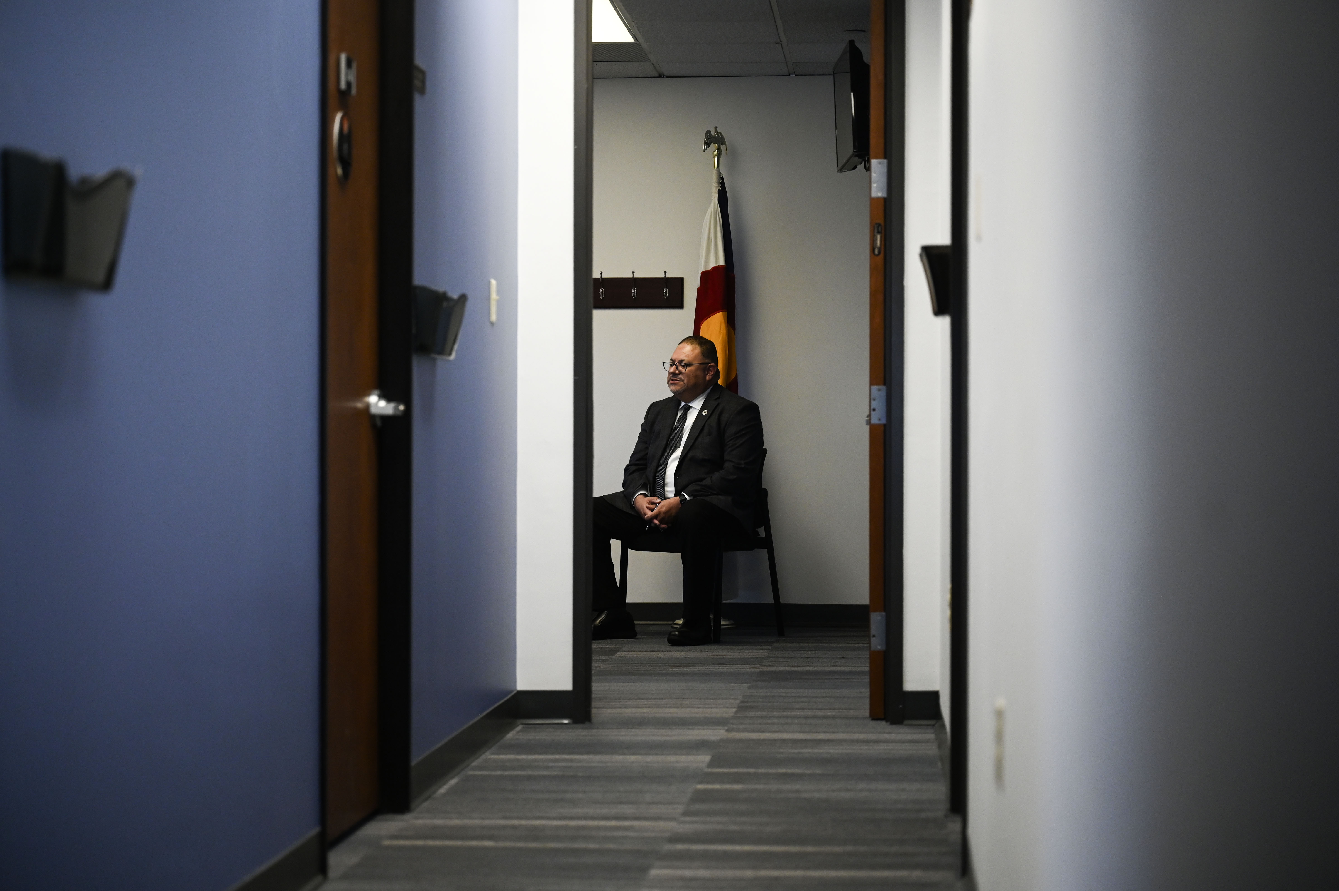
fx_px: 2602
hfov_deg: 28.9
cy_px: 446
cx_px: 670
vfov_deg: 19.4
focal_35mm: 70
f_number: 2.8
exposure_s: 1/500
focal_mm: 70
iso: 1600
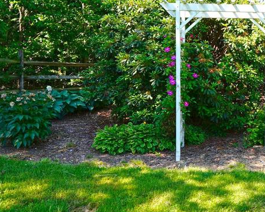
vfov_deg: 33.8
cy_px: 69
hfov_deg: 39.2
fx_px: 345
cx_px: 236
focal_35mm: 44
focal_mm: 10
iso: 100
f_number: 5.6
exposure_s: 1/100
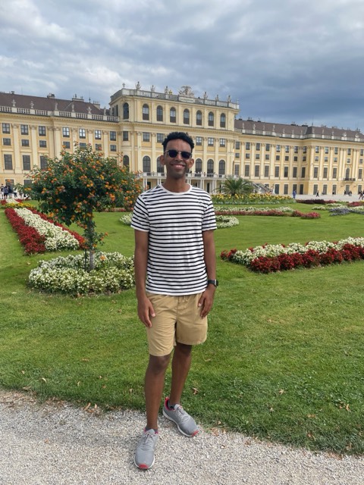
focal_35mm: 26
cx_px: 182
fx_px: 365
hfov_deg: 53.1
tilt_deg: -7.5
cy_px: 242
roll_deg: -0.4
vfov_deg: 67.3
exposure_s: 1/3205
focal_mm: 4.2
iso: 32
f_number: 1.6
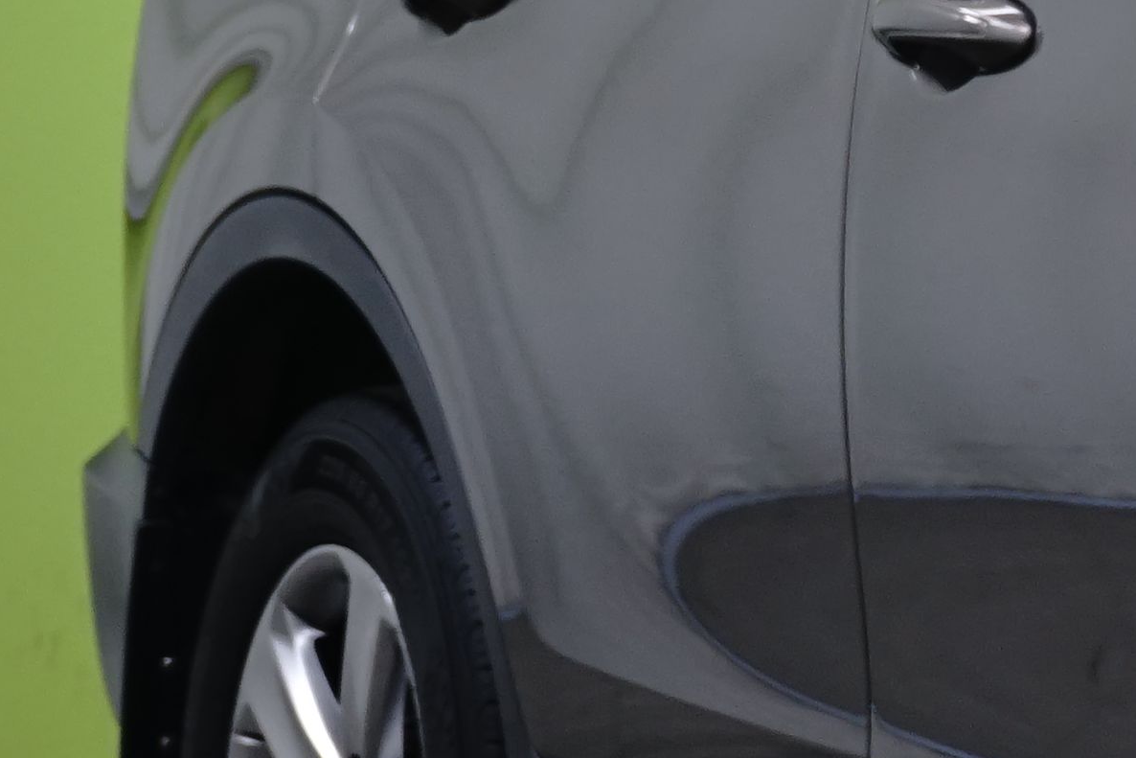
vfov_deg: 3.9
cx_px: 2533
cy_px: 168
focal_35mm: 354
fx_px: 11171
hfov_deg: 5.6
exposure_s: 1/6
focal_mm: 70
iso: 500
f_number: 8
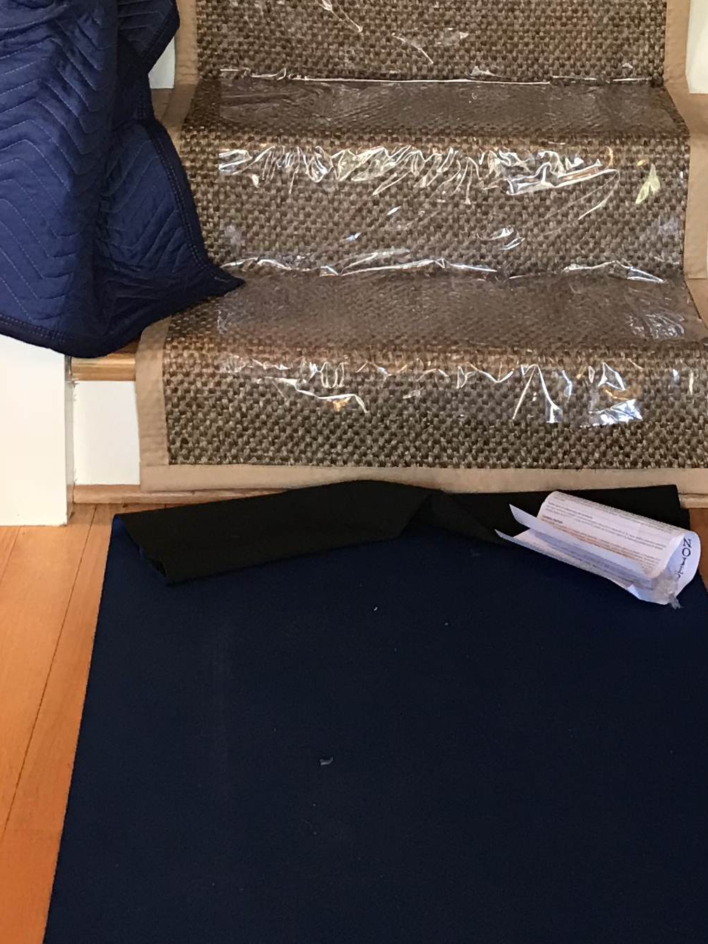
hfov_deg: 17.6
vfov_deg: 21.9
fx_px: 2291
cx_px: 406
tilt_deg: -7.7
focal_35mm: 84
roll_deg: +0.1
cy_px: -127
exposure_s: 1/20
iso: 40
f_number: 1.8
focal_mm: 3.99
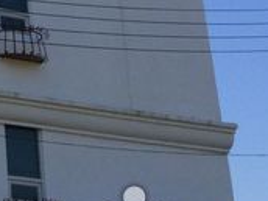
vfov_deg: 10.6
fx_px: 1037
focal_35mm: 134
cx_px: -188
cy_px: -120
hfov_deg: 13.5
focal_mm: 3.3
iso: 32
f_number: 2.4
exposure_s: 1/1362
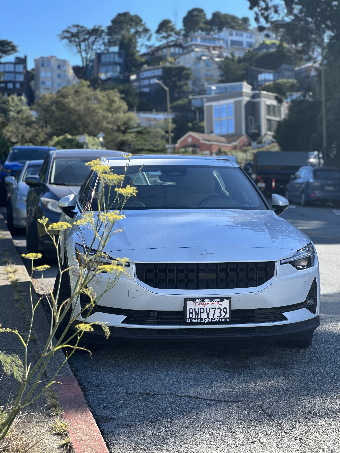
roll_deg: -0.1
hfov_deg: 19.1
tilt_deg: +3.5
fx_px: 1008
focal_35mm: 77
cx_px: 170
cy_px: 226
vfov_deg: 25.3
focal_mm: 9
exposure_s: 1/224
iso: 25
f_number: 2.8
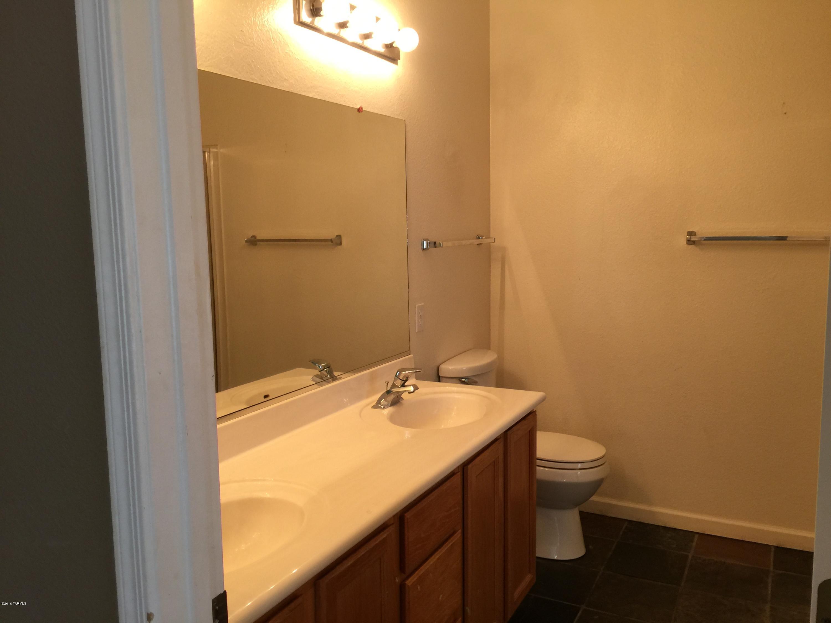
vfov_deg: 48.2
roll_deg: -0.9
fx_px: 696
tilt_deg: -7.6
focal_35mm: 29
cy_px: 312
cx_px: 416
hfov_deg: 61.7
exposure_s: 1/15
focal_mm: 4.15
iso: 32
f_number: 2.2
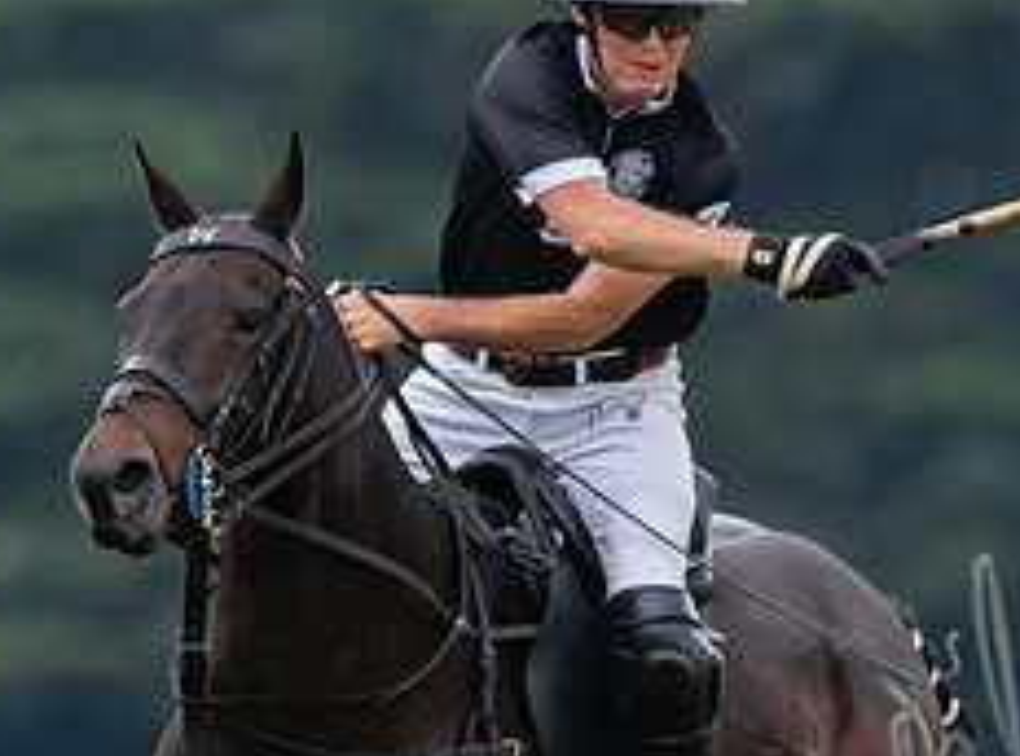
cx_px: 1183
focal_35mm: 1269
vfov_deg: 1.2
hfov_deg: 1.6
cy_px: 705
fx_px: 37238
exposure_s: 1/1000
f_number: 3.2
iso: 500
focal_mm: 300
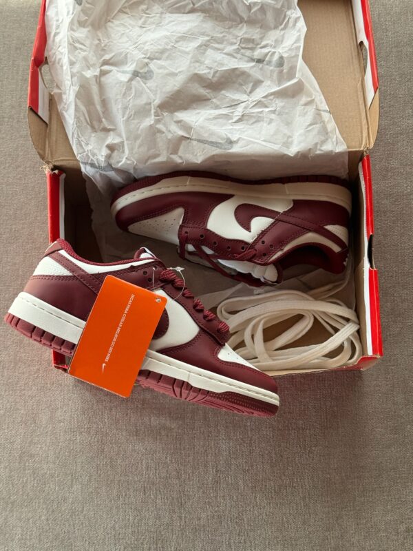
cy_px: 276
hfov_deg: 30.3
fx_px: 764
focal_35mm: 48
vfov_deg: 39.7
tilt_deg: -77.0
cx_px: 206
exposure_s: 1/92
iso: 100
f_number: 1.78
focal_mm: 6.76
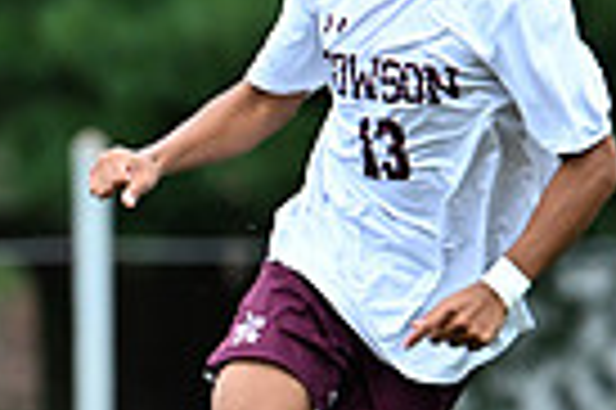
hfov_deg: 1.2
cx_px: -638
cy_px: 237
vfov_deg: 0.8
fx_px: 29003
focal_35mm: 1697
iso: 4000
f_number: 4.5
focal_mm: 400
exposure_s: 1/1250
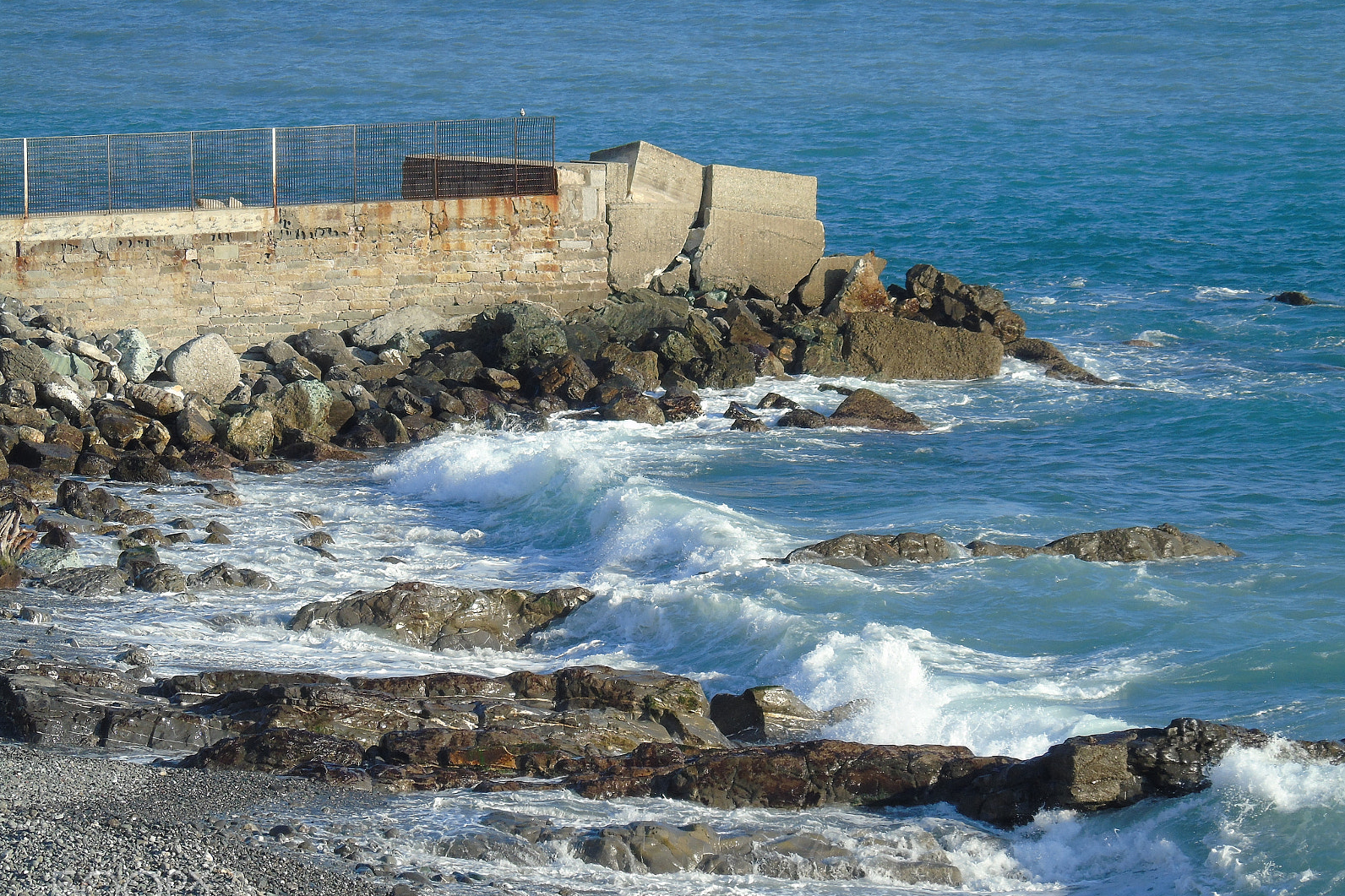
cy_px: 494
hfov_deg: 8.1
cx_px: 675
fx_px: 9488
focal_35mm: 254
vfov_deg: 5.4
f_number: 4.8
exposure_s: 1/320
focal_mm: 43
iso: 80
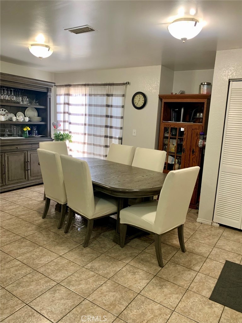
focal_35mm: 26
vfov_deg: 67.3
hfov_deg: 53.1
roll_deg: -3.3
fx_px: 242
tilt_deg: -10.5
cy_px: 162
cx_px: 121
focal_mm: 4.25
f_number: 1.8
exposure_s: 1/60
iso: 125
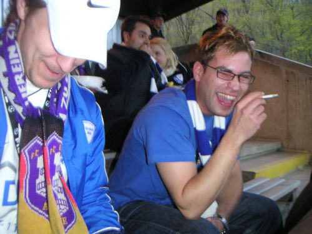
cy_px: 117
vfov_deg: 37.7
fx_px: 343
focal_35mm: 38
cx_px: 156
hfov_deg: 49.0
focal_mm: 6
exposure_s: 1/45
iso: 160
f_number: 2.8
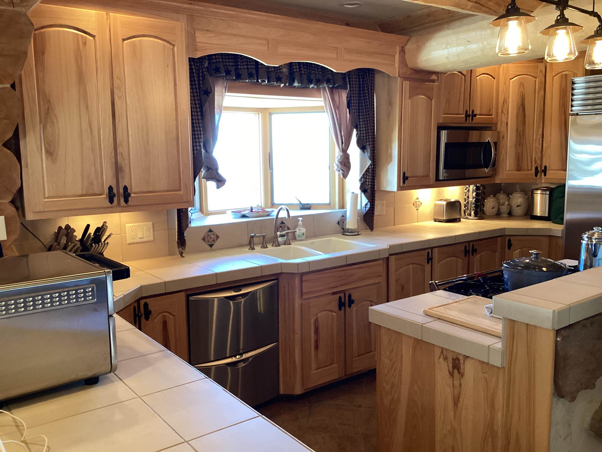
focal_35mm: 31
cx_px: 301
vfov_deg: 45.4
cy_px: 226
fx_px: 539
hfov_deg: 58.4
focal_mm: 3.3
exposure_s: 1/60
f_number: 2.4
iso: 200
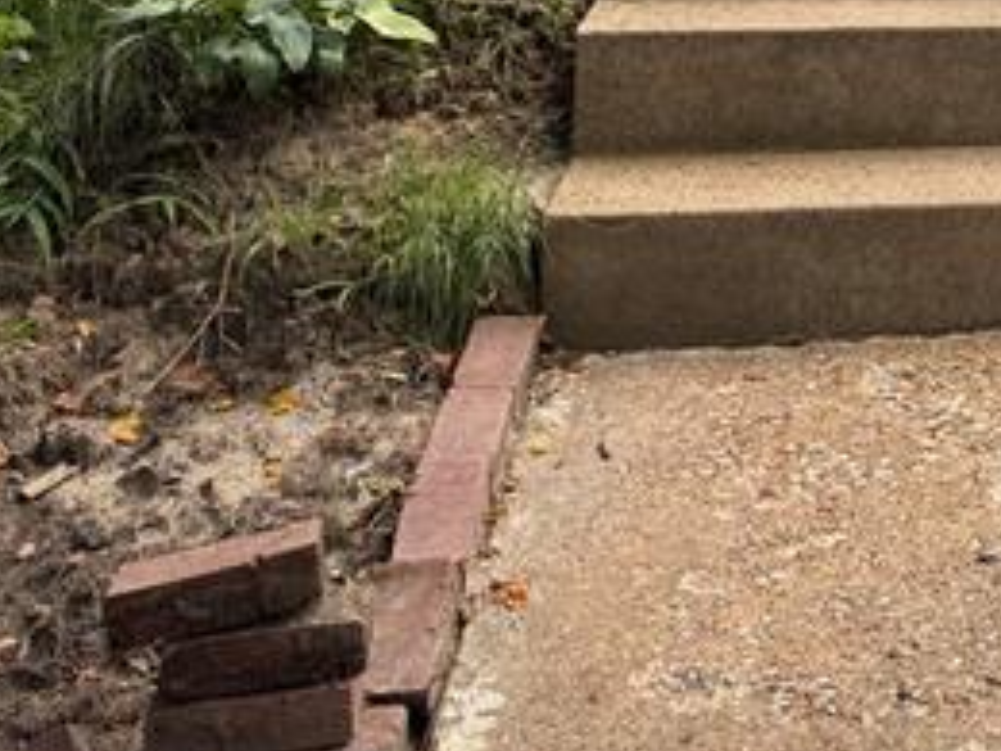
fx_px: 2053
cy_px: -543
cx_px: 1082
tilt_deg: +0.2
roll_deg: +0.1
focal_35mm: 71
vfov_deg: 17.4
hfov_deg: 25.5
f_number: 1.78
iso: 80
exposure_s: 1/567
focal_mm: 6.76
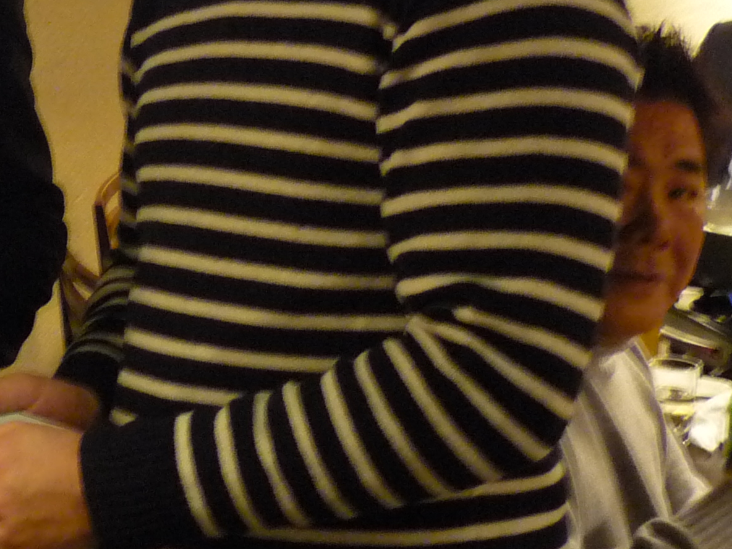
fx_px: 1924
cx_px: -92
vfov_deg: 16.1
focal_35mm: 91
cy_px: 83
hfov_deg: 20.4
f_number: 2.8
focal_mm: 5.5
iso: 400
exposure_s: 1/10
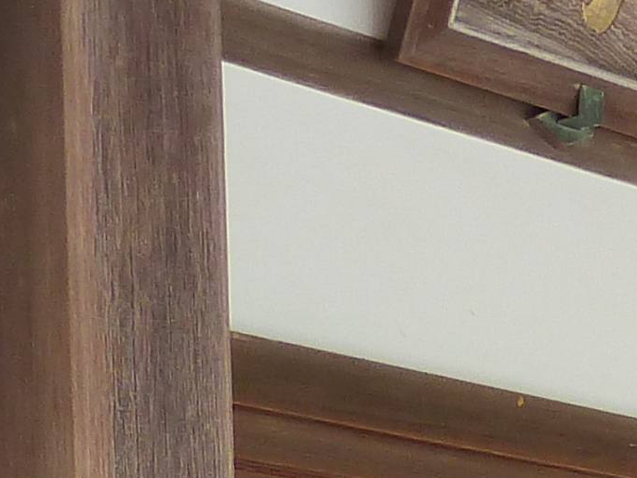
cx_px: 1192
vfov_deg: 9.1
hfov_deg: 12.3
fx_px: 2687
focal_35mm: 146
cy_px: 1186
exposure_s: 1/50
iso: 125
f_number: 3.3
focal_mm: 4.1
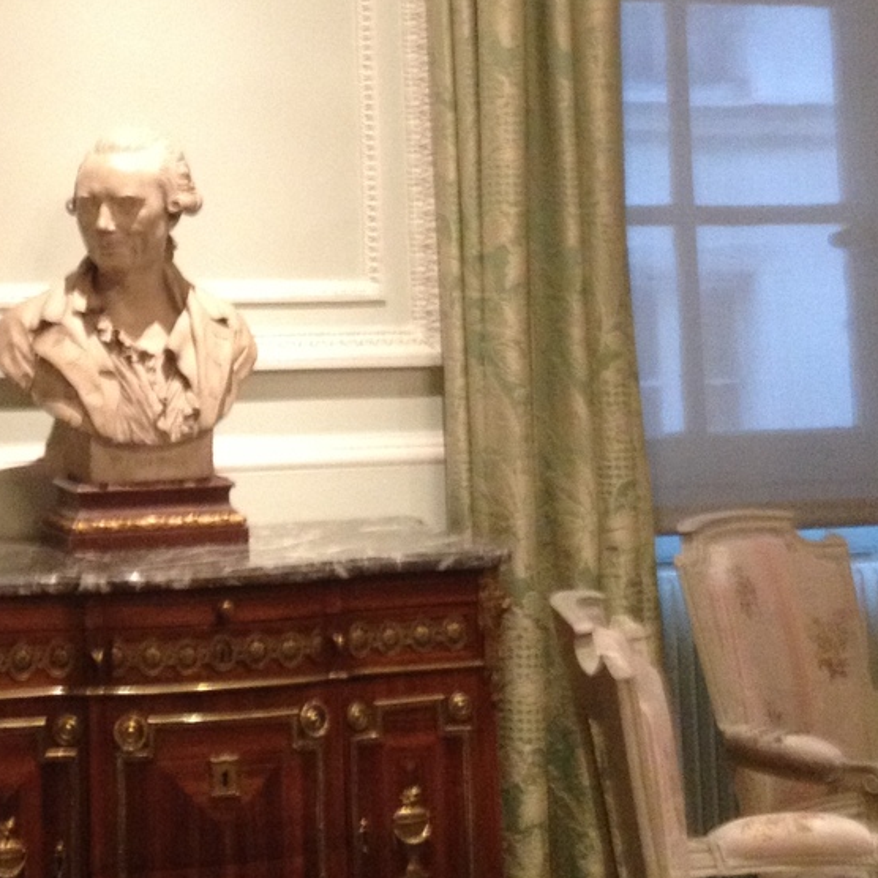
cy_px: 112
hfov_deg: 19.3
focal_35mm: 89
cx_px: 142
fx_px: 2554
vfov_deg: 19.2
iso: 250
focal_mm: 4.28
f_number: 2.4
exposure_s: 1/20
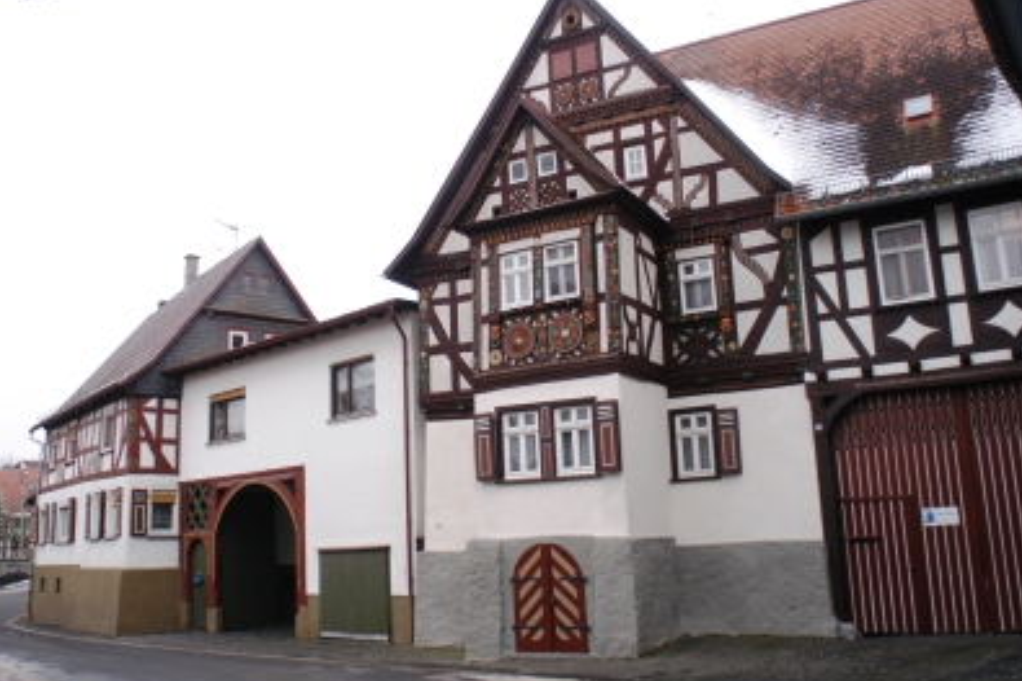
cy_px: 318
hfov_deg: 55.7
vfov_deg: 38.8
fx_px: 965
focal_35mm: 34
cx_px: 453
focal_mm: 20
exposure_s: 1/90
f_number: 4.5
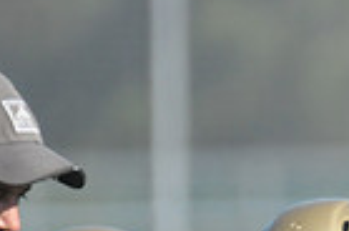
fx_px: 24258
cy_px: 463
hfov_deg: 0.8
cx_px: 680
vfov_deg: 0.5
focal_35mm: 2508
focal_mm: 400
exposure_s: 1/8000
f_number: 4
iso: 1600
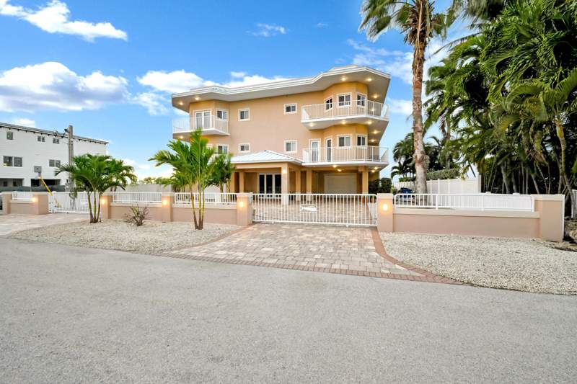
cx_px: 288
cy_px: 192
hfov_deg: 104.3
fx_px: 224
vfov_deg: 81.2
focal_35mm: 14
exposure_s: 1.6
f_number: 20
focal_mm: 14
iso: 50
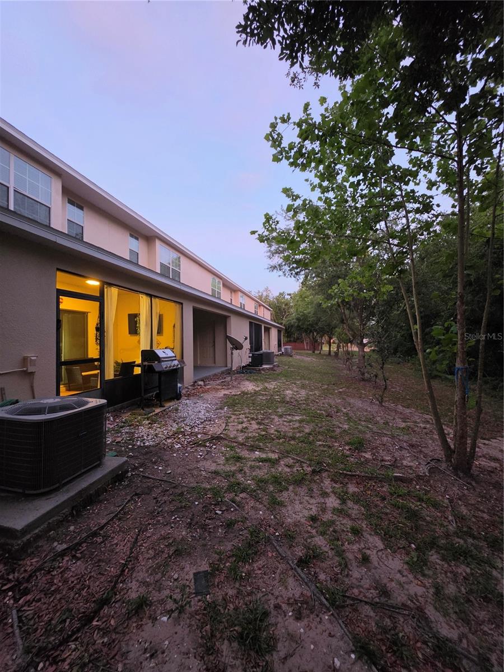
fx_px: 252
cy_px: 336
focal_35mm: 13
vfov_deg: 106.2
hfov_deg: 89.9
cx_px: 252
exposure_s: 1/60
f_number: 1.9
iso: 500
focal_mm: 2.2
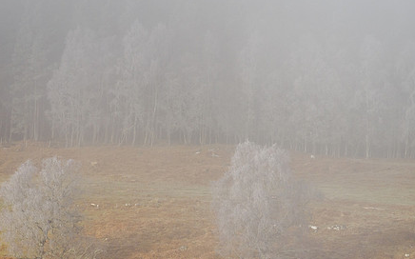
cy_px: 123
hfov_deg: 6.4
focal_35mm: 330
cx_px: 152
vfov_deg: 4.0
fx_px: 3730
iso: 400
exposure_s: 1/2000
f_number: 5.6
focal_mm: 117
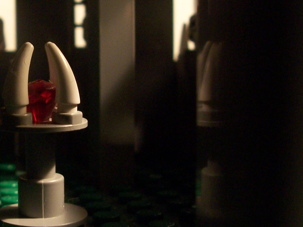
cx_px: 41
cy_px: 107
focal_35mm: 71
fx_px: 621
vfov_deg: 20.7
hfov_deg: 26.6
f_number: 2.8
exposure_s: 1/8
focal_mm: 6
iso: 140
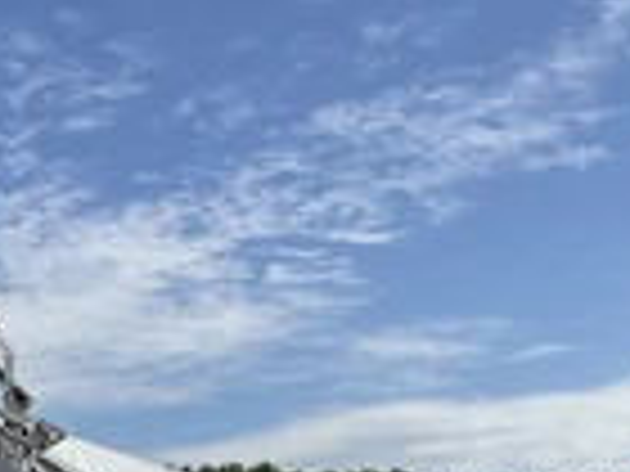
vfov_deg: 16.9
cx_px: 9
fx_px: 1511
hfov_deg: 22.7
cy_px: 593
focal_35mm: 83
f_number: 1.8
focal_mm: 3
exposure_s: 1/2538
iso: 25
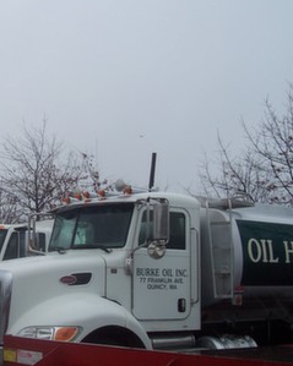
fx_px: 629
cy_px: 184
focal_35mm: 58
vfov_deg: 32.5
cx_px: 48
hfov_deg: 25.6
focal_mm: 5.6
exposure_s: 1/250
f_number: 2.8
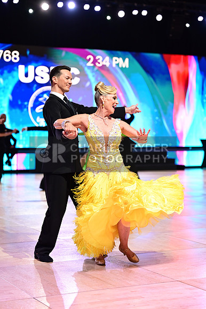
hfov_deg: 18.4
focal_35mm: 74
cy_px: 154
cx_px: 103
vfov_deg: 27.4
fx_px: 636
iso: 1600
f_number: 2.8
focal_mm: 74
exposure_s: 1/500
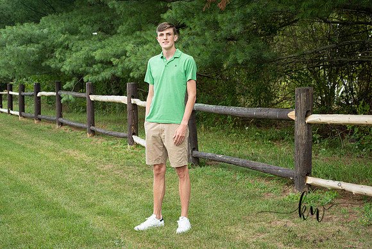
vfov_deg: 19.5
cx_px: 186
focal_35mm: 70
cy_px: 124
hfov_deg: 28.8
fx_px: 723
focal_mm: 70
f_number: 6.3
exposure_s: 1/200
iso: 500
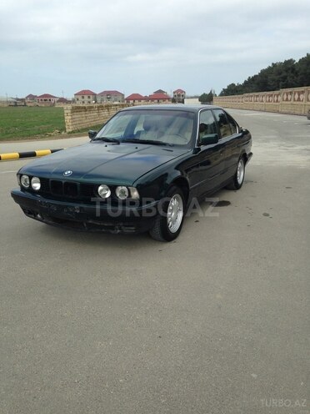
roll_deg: +0.7
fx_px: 394
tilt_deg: -13.0
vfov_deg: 55.4
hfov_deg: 42.9
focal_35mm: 33
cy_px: 207
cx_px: 155
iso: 50
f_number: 2.4
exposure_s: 1/1178
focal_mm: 4.12
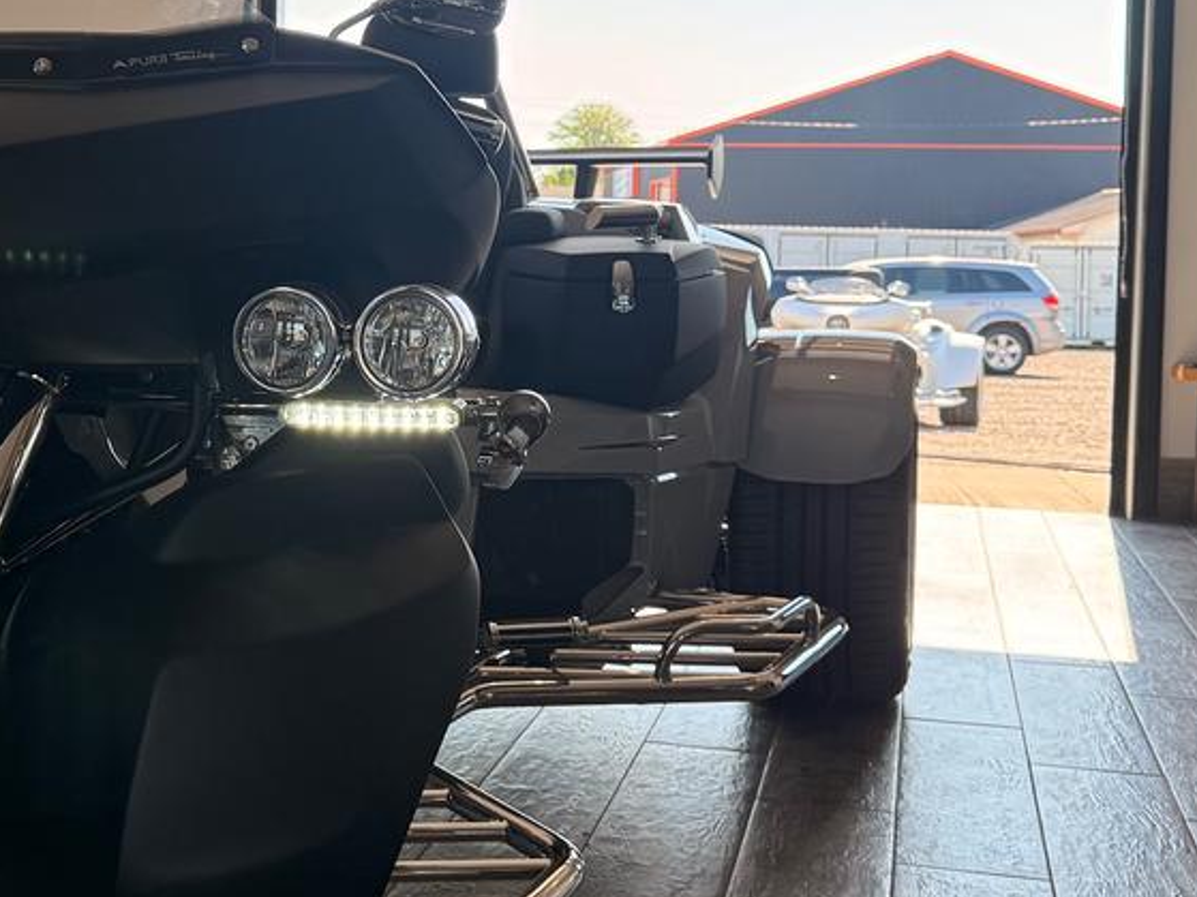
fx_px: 1901
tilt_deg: -1.4
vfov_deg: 26.5
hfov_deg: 33.7
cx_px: 201
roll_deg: -0.8
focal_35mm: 55
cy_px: 332
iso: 100
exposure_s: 1/453
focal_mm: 6.76
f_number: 1.78
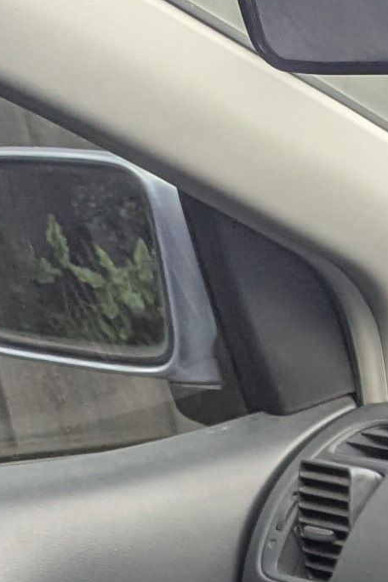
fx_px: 2409
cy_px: 1224
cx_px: 1190
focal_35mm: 149
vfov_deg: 12.0
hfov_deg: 7.9
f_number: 1.85
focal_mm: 6.81
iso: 19
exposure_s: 1/111
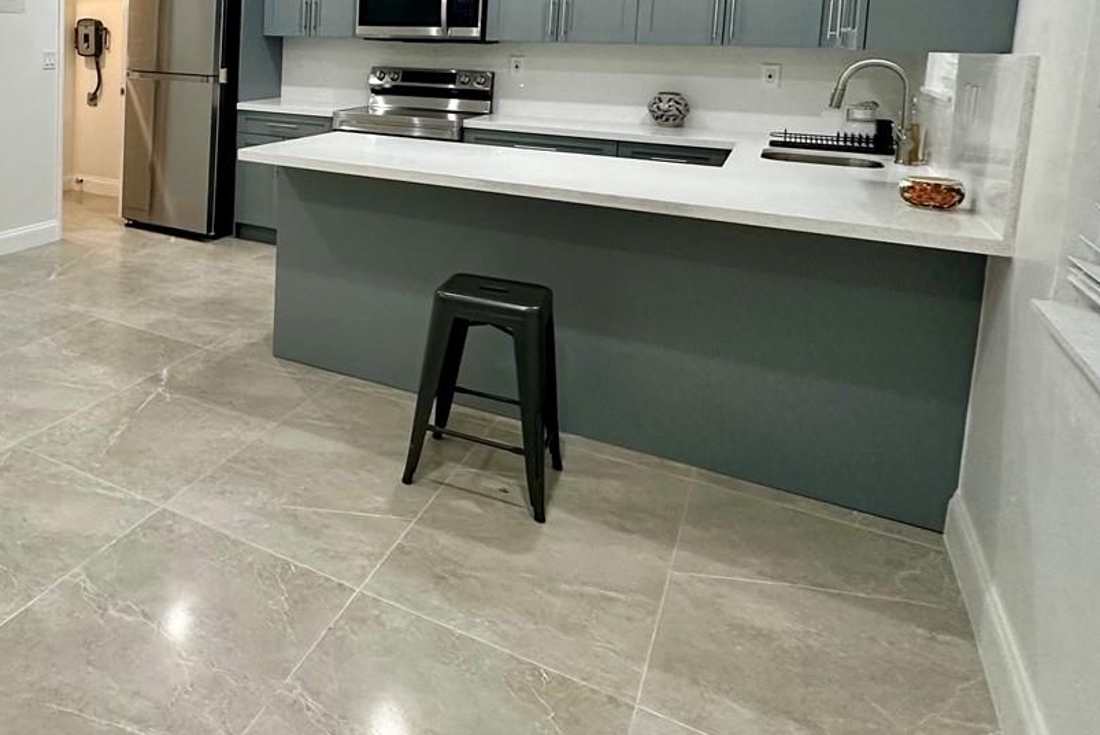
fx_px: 886
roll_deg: -0.9
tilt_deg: -4.8
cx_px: 107
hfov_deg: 55.1
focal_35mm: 29
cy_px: 114
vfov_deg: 42.3
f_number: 2.2
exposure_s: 1/120
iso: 320
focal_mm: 2.22
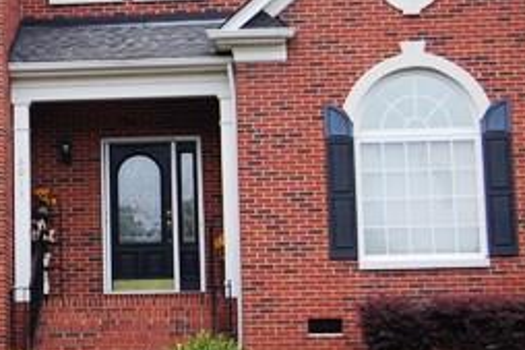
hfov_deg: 16.6
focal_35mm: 121
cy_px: 72
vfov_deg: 11.3
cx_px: -10
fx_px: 1763
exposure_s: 1/100
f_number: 5
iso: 400
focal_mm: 32
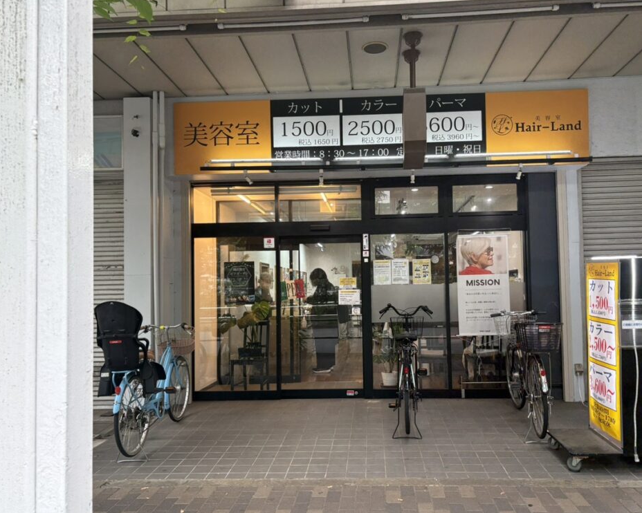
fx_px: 532
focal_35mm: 28
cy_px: 263
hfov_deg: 62.1
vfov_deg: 51.5
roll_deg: +1.9
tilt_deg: +2.3
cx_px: 351
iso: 100
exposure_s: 1/100
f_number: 1.6
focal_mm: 5.96
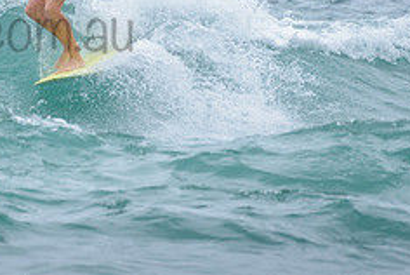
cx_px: 56
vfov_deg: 0.9
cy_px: 40
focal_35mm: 1505
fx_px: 17161
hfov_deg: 1.4
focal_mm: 500
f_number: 5.6
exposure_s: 1/800
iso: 450
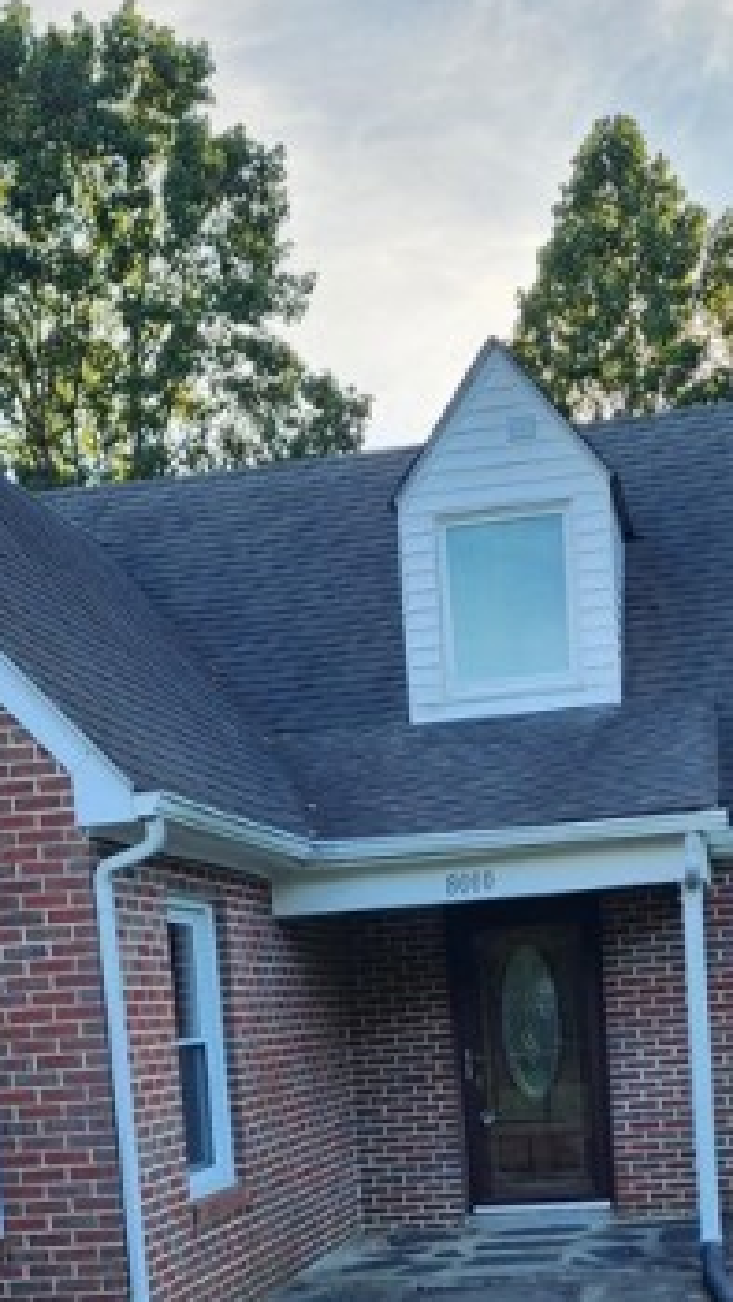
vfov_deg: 35.6
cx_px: 327
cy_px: 1168
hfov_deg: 21.8
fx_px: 1900
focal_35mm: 55
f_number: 1.8
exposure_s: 1/180
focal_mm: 6.4
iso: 16
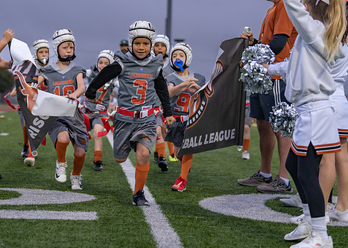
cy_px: 96
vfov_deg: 14.7
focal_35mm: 97
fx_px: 958
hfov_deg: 20.6
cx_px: 133
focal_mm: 70
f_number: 2.8
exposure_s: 1/1000
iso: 1000
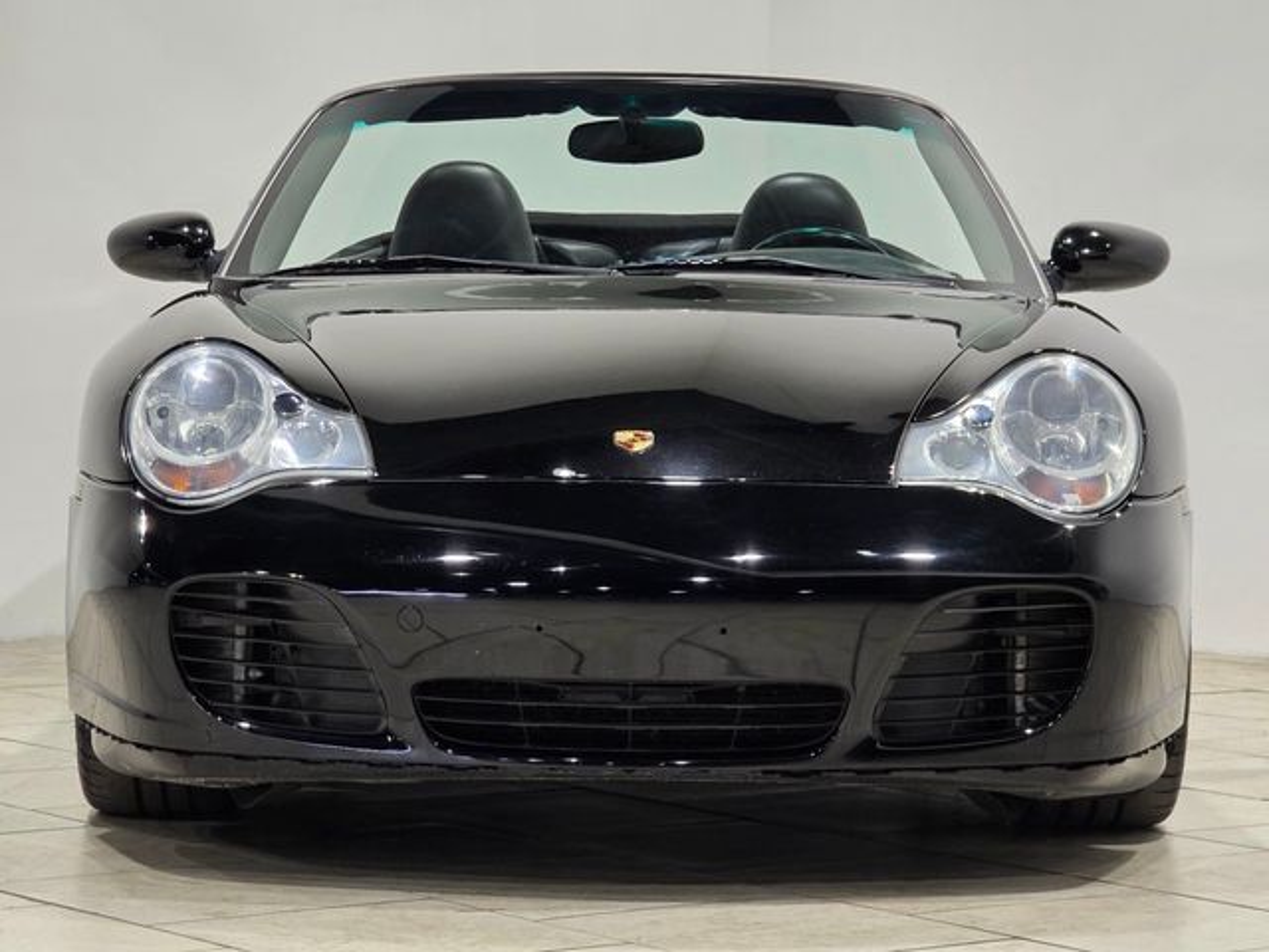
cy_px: 476
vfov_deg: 12.9
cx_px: 634
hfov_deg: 17.1
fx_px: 4216
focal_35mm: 115
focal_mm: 18.6
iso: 400
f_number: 3.4
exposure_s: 1/120
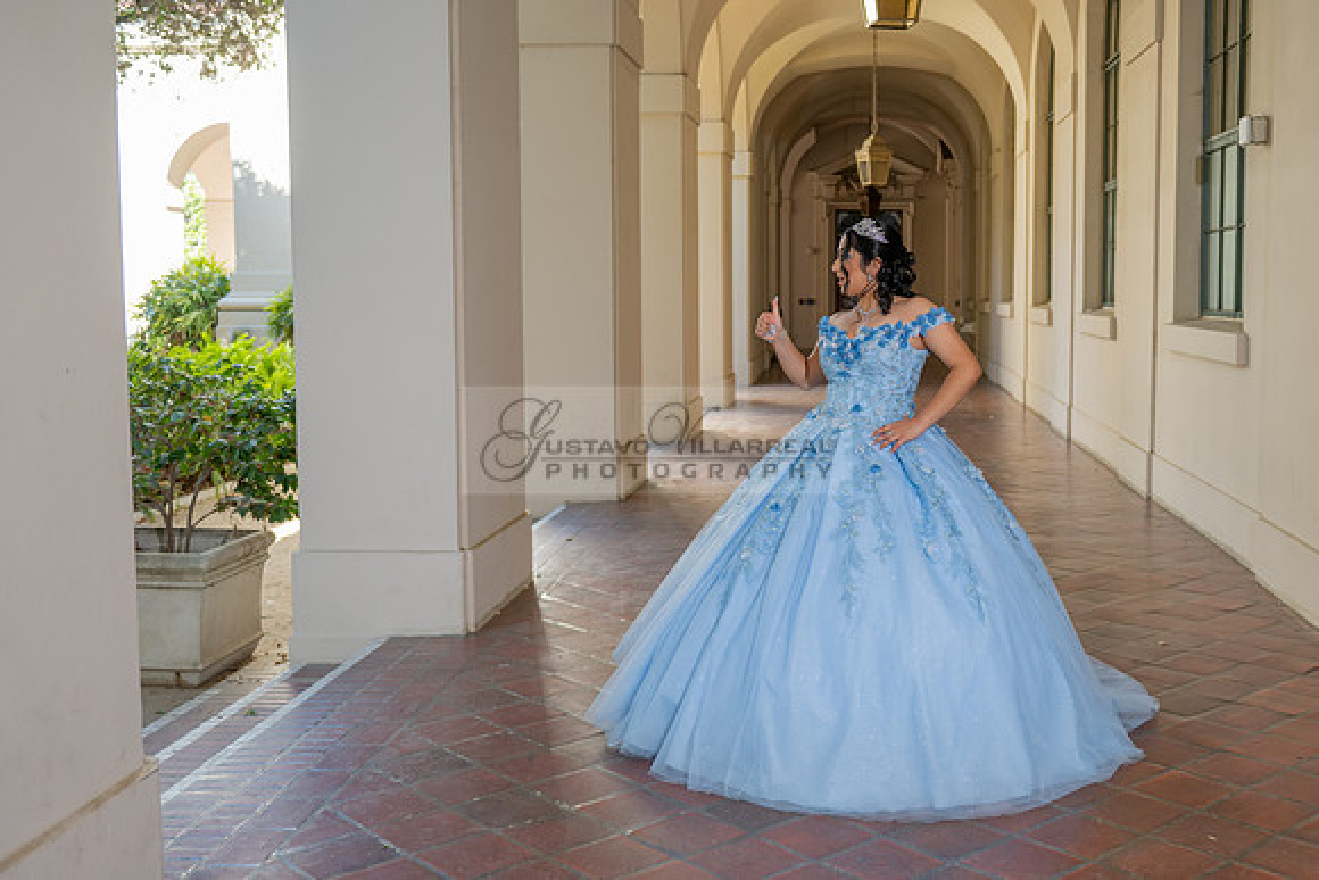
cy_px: 402
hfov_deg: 48.7
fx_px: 1444
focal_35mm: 39
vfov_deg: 33.9
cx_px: 803
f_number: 2.8
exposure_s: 1/200
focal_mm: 32
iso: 200
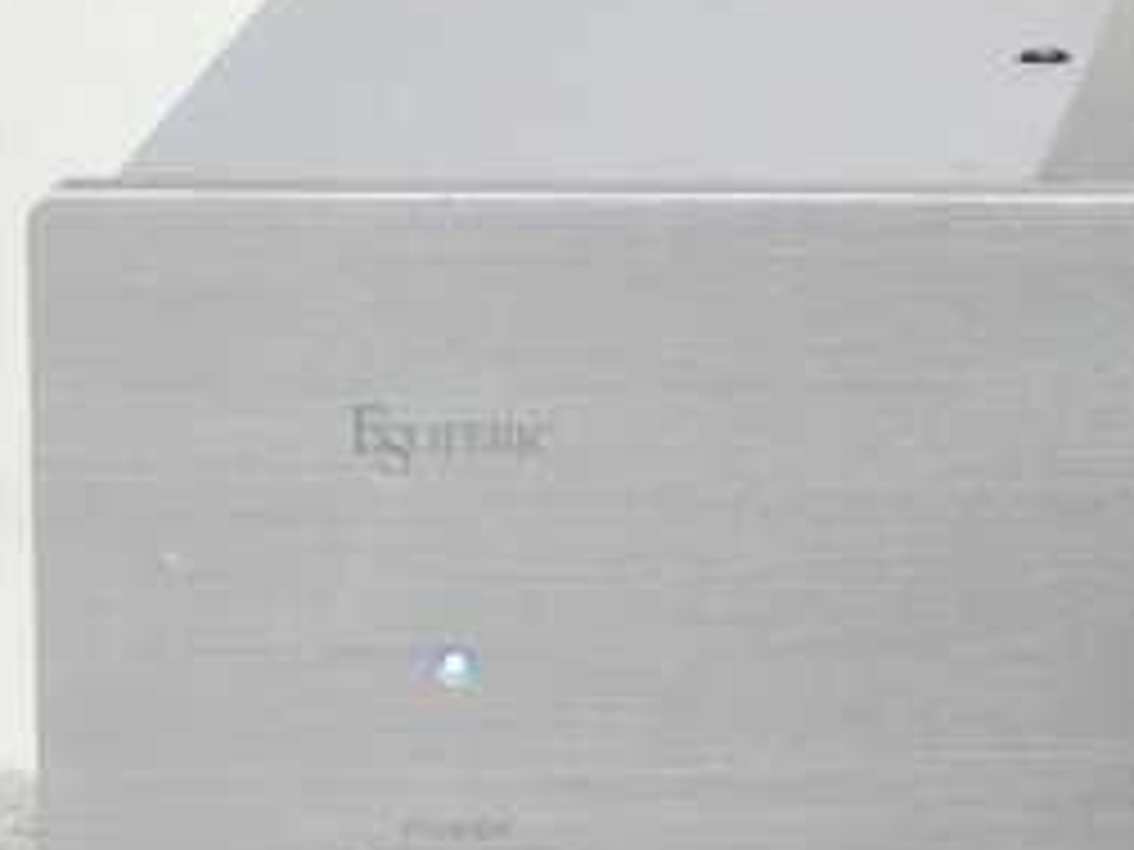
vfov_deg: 2.9
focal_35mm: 515
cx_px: 1706
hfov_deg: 3.8
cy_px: 769
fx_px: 16871
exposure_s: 1/4
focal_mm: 24.2
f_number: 5.3
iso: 200
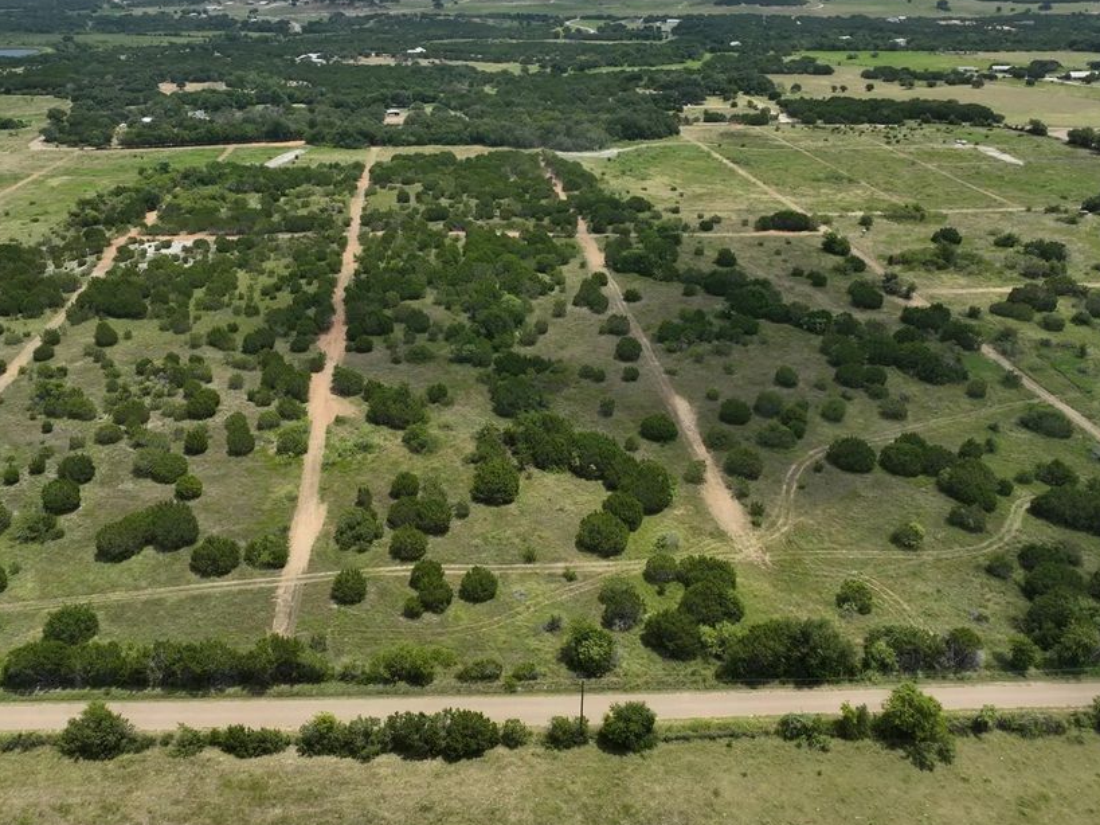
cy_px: 345
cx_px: 469
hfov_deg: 59.7
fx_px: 953
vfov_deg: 46.6
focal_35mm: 30
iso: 100
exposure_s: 1/3200
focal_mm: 12.29
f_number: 2.8
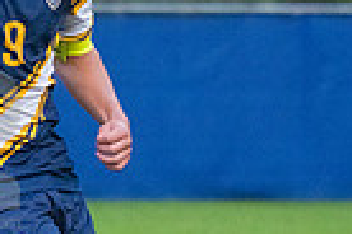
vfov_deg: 1.6
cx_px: -56
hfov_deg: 2.3
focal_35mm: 882
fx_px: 8623
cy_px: 141
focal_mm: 210
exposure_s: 1/2000
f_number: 5.6
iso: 6400
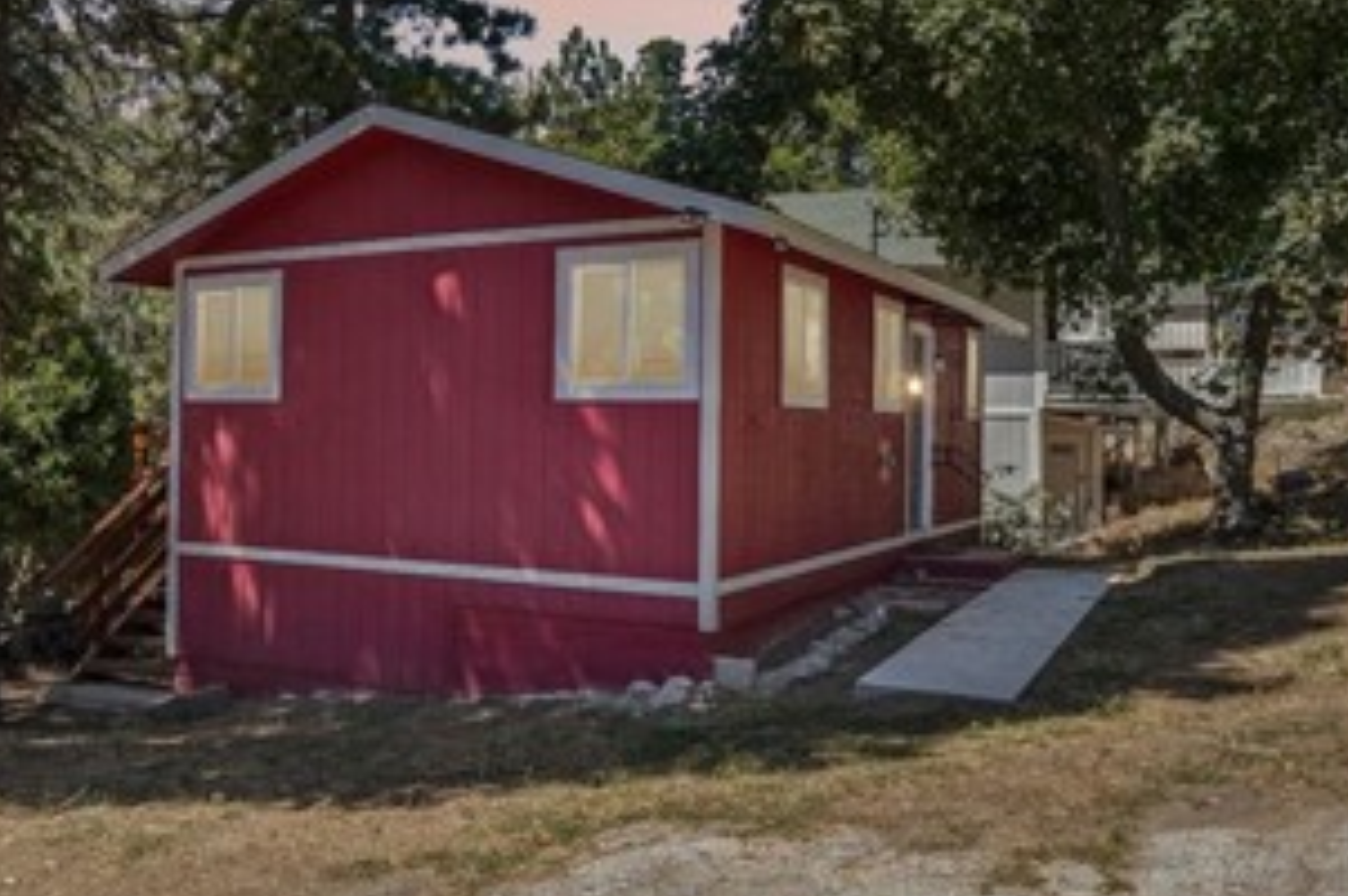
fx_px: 1272
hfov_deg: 55.0
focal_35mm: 34
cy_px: 417
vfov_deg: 38.8
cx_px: 484
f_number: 8
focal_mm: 16
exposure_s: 1/250
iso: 320
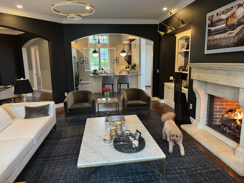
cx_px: 122
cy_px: 92
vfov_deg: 56.8
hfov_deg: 71.6
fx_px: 169
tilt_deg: -10.1
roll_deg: +1.1
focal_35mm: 24
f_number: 1.78
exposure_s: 1/60
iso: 250
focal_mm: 6.76
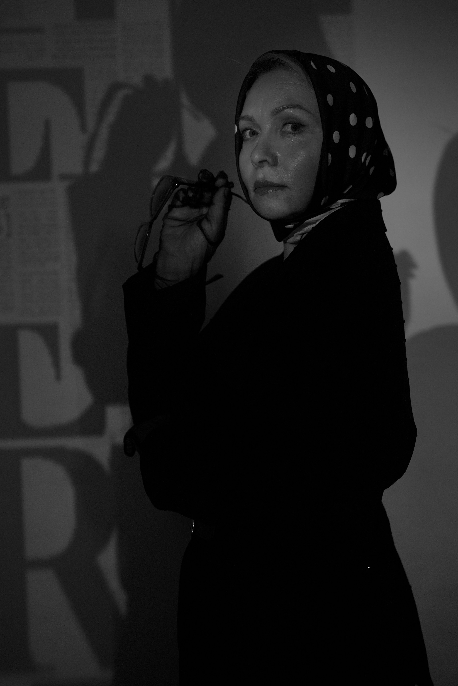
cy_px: 343
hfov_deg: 10.2
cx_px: 229
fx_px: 2557
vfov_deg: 15.3
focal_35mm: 134
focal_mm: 134
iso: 800
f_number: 2.8
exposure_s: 1/125
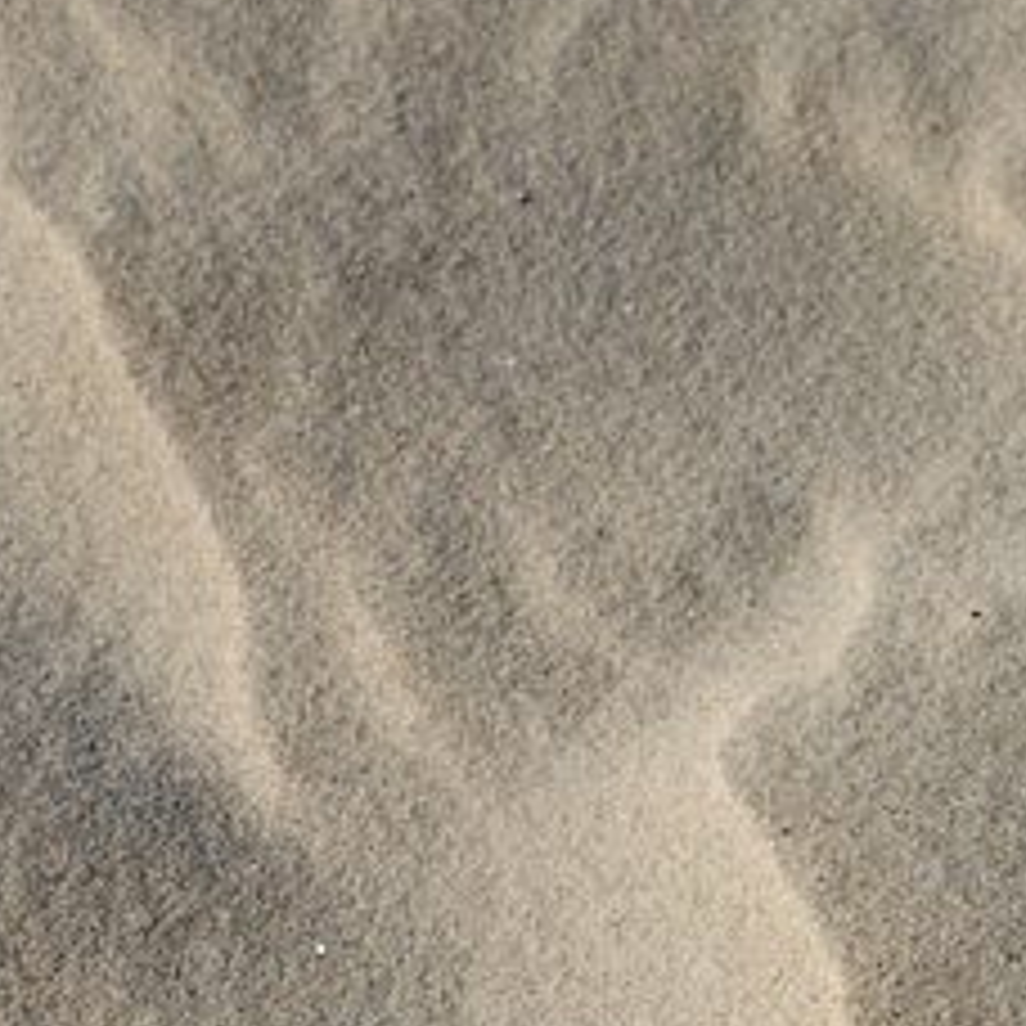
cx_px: 2560
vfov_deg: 6.2
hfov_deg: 6.0
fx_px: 9356
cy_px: 1746
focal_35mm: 279
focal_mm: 50
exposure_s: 1/400
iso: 100
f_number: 8
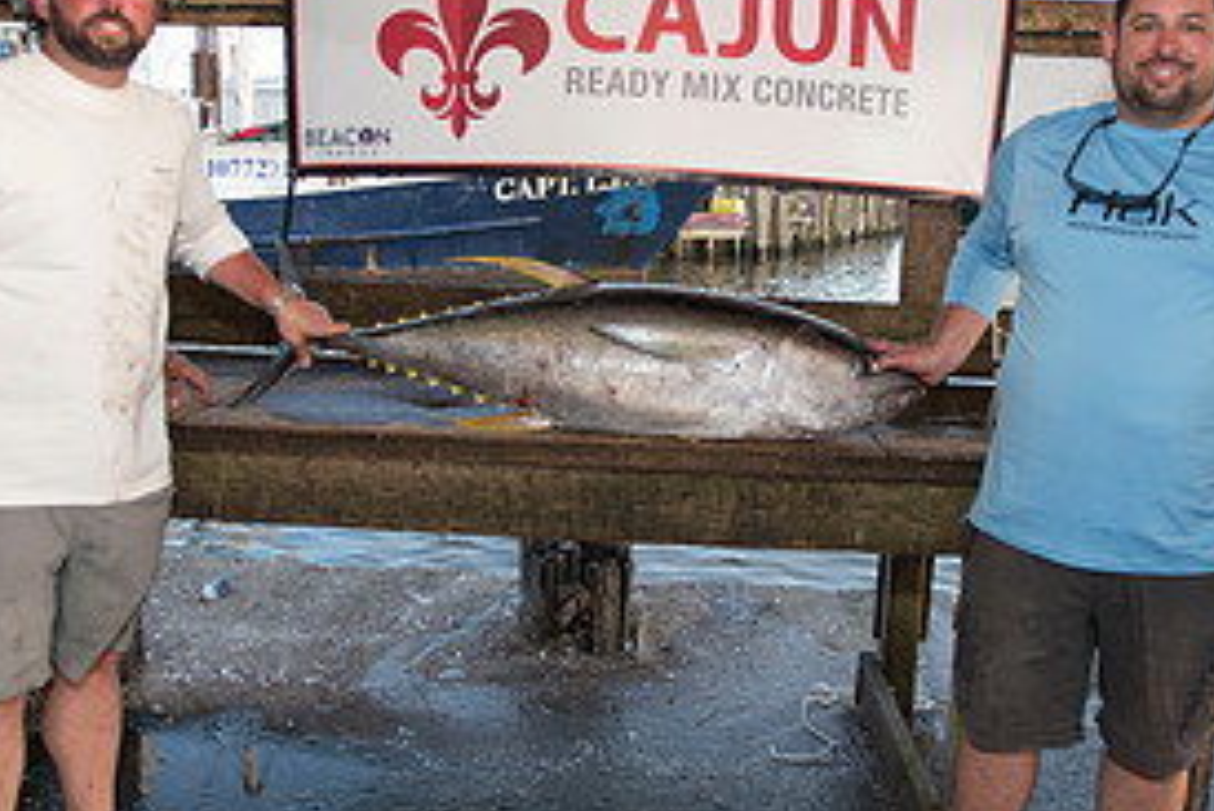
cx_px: 629
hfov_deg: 53.1
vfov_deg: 36.9
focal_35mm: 36
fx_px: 1215
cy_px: 366
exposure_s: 1/200
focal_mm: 17
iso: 250
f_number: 2.8
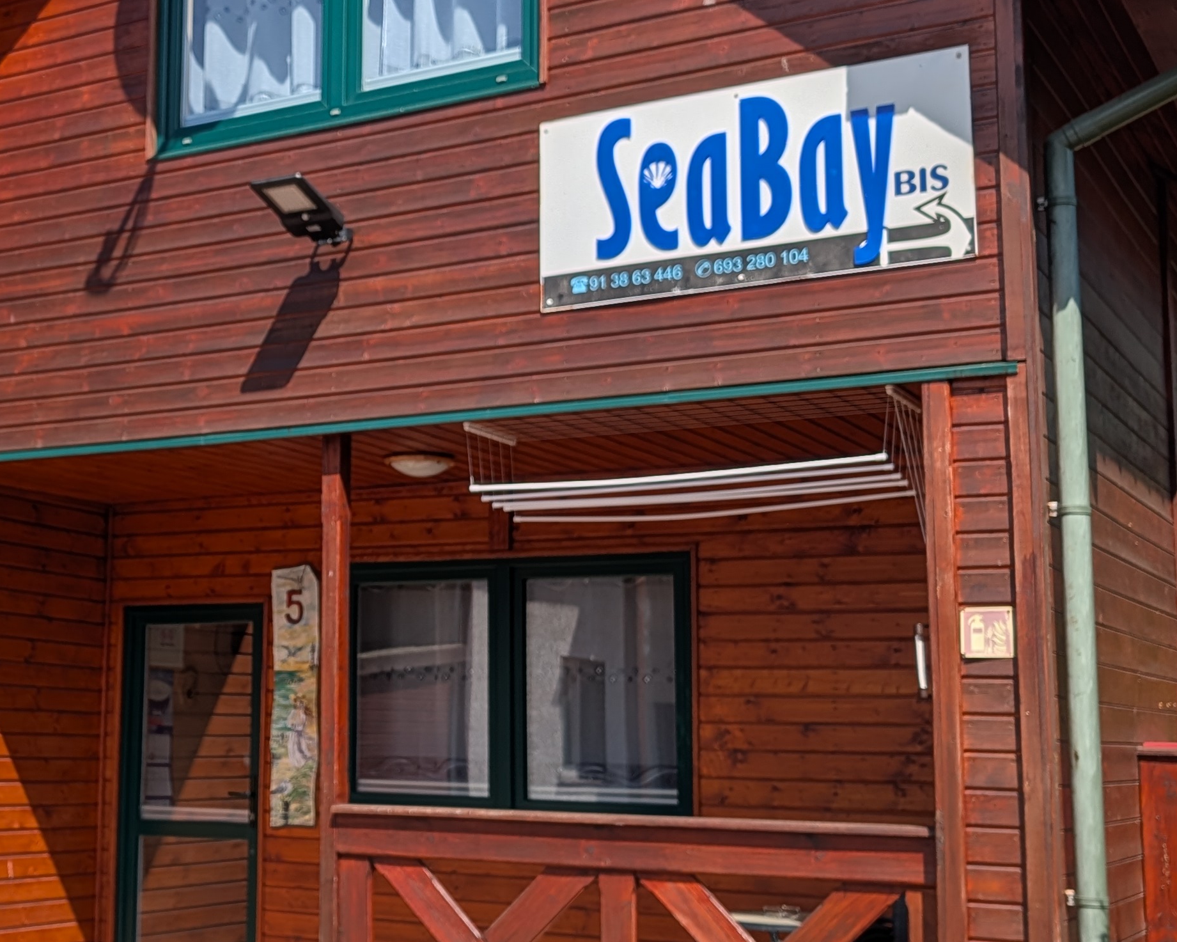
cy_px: 476
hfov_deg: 34.9
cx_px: 238
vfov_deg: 29.1
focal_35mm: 52
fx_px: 1811
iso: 19
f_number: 1.68
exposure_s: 1/5263
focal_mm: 6.9
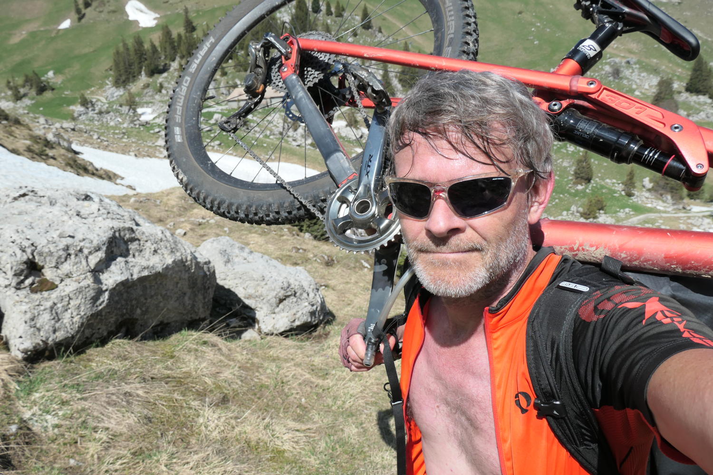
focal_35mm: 24
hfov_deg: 73.7
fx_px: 475
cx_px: 356
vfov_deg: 53.1
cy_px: 238
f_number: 4.5
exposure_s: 1/1000
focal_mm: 8.8
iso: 125
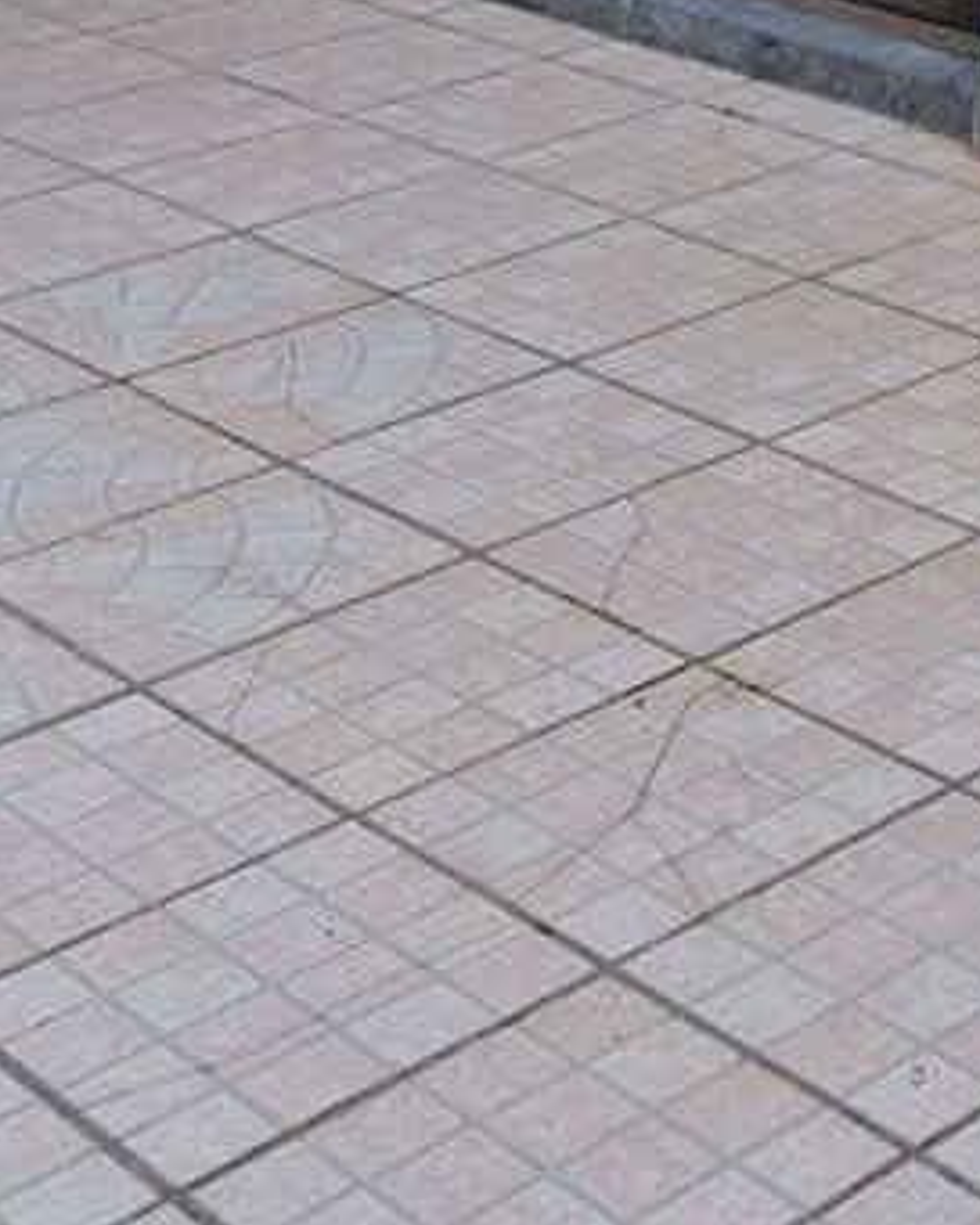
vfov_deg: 20.0
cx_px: 1333
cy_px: -348
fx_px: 3190
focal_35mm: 88
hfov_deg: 16.4
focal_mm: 5.4
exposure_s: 1/627
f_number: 1.8
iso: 50
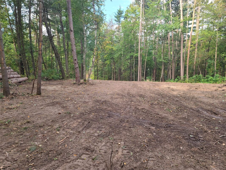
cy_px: 85
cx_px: 113
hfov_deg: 69.4
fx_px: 163
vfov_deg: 54.9
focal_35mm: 25
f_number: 1.8
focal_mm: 7
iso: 50
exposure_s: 1/120
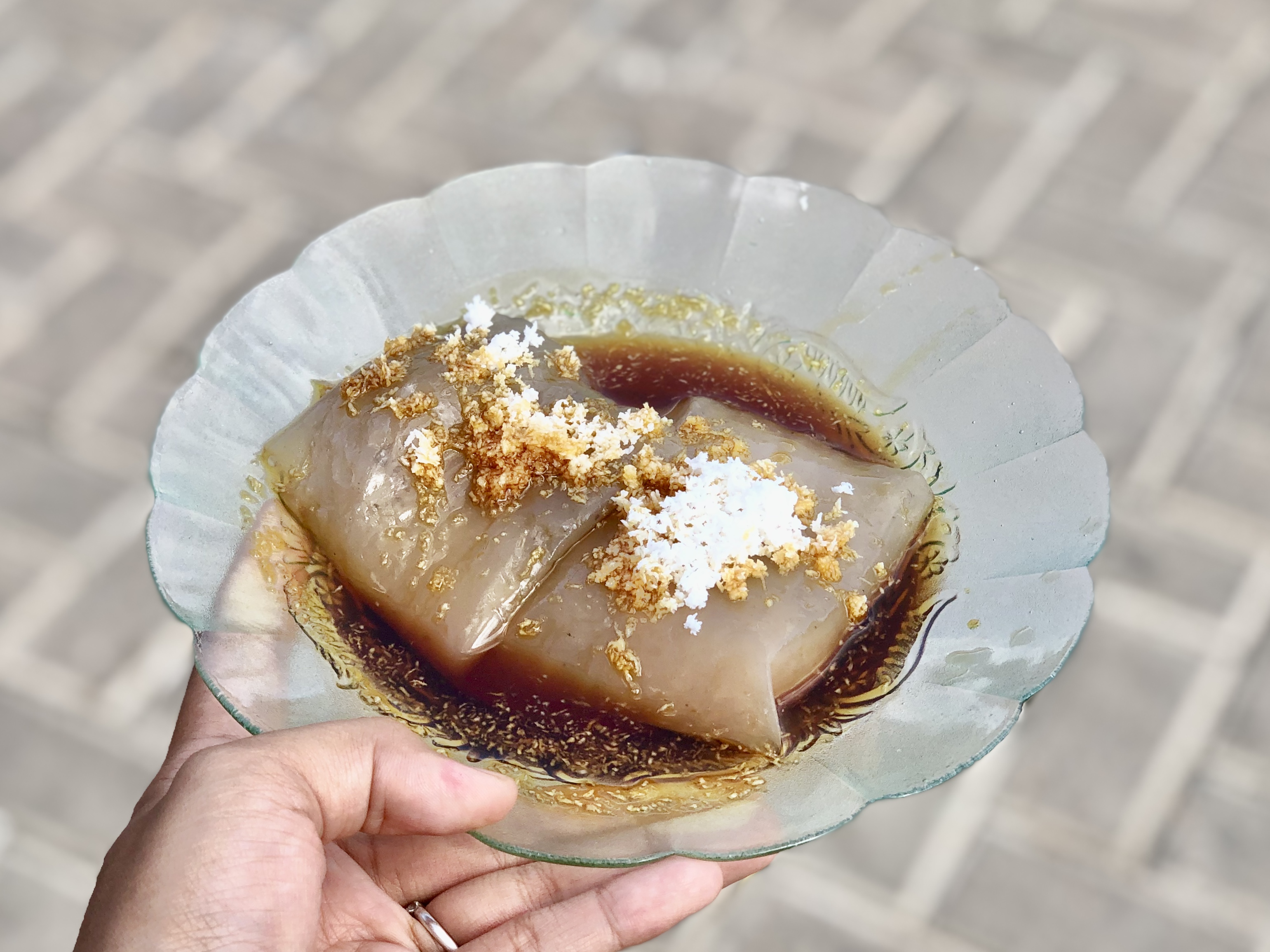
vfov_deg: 28.0
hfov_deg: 36.8
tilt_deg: -43.7
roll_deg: +3.7
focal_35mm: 52
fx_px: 1908
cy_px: 476
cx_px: 635
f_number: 2.4
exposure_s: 1/410
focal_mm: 6
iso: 16
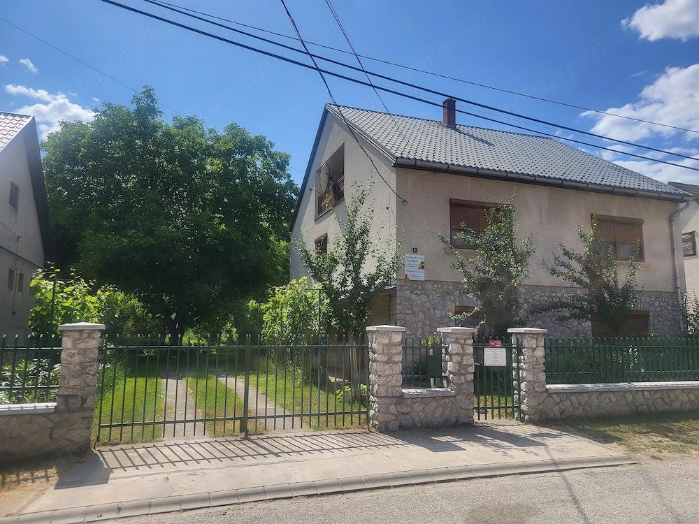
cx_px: 350
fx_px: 525
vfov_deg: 53.1
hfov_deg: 67.3
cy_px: 262
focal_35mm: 26
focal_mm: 5.4
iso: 40
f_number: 1.8
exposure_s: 1/2828
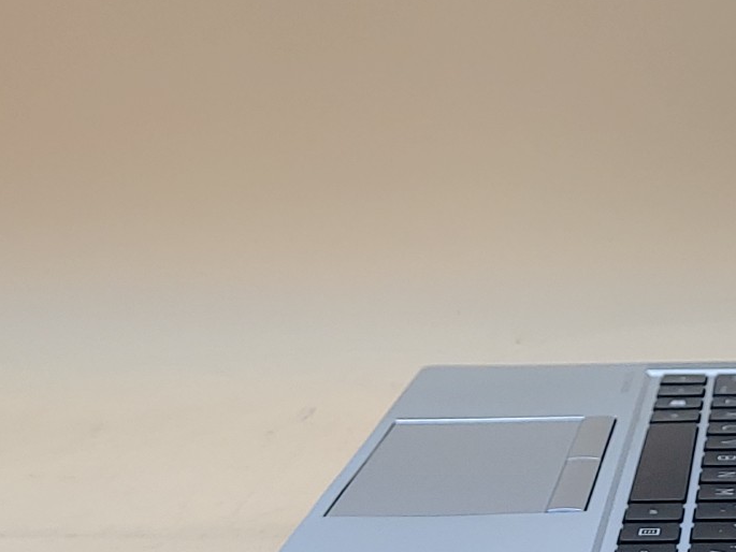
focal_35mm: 103
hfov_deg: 18.5
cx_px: 753
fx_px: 2190
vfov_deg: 14.4
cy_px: 204
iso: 50
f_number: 1.8
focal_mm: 4.36
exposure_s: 1/140
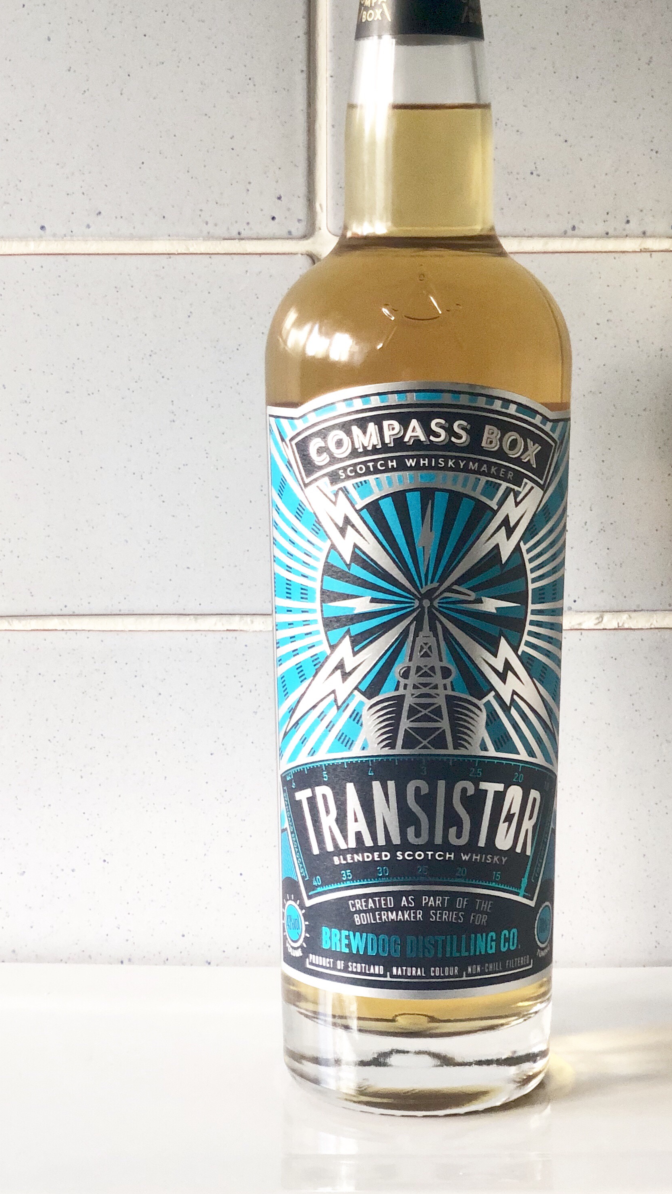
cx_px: 439
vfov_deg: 27.4
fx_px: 2439
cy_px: 402
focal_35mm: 77
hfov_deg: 15.7
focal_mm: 6
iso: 100
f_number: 2.4
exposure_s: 1/40
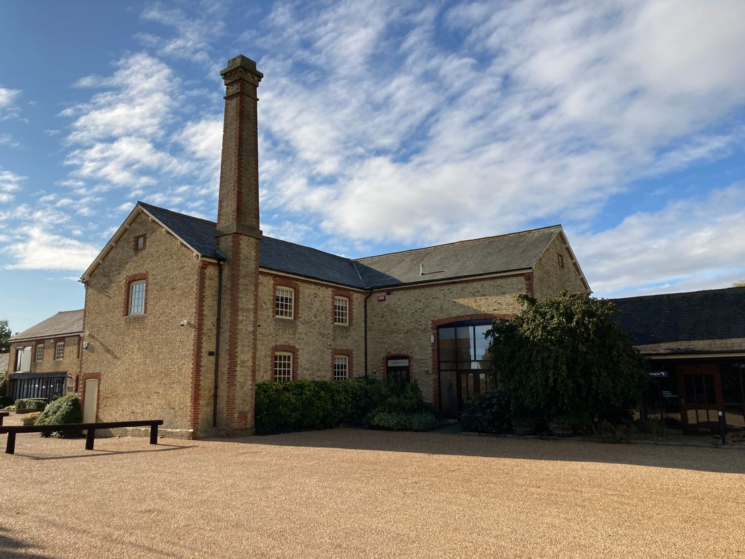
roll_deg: -0.6
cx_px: 372
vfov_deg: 49.8
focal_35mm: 28
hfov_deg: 63.4
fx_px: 603
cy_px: 280
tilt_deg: +10.0
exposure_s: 1/2558
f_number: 1.8
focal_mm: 3.99
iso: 20
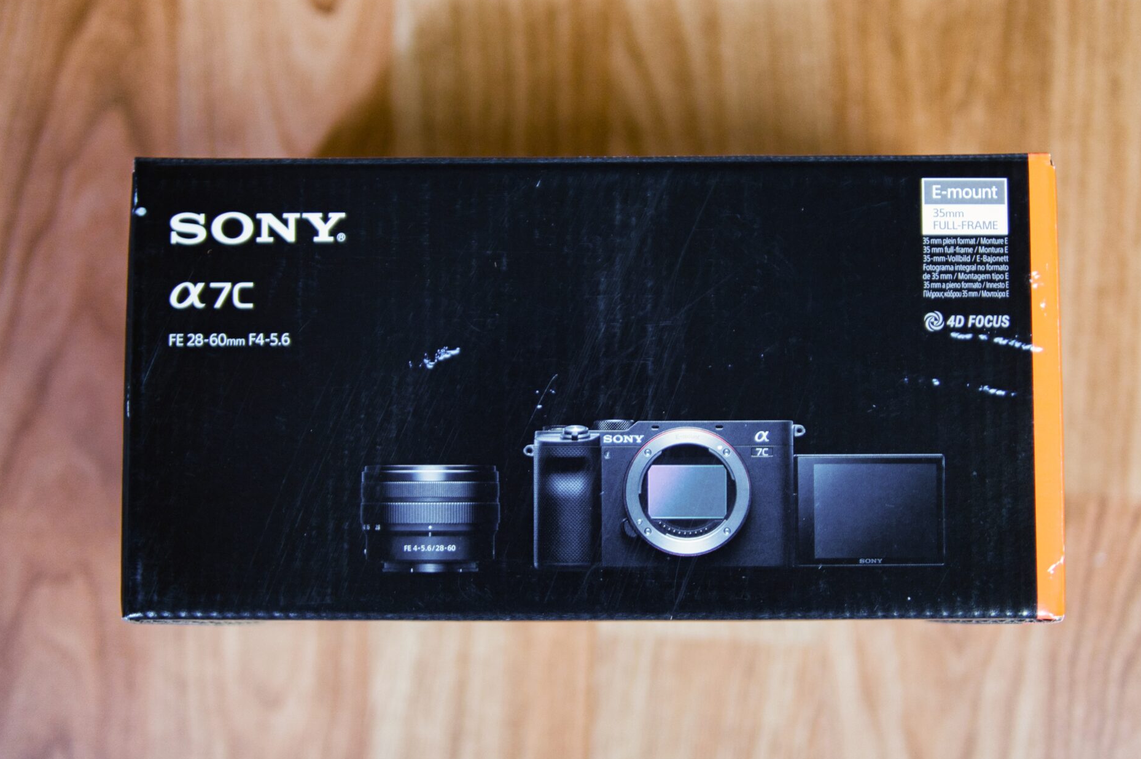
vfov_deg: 21.9
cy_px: 368
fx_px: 1964
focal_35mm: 62
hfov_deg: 32.4
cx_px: 606
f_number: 1.4
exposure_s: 1/40
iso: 400
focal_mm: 30
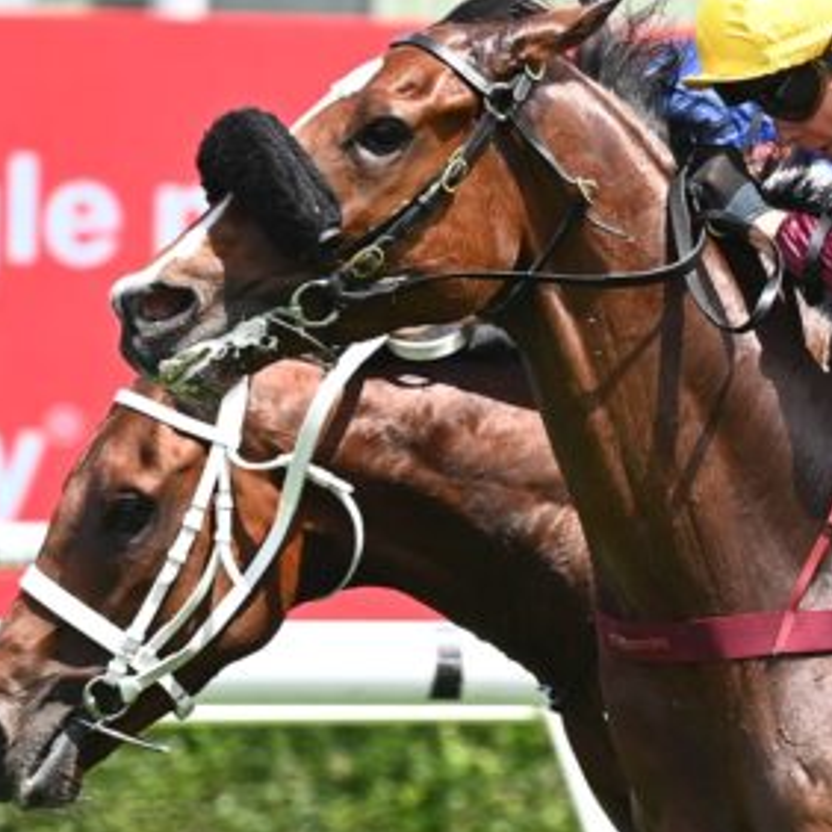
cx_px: 1263
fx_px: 19334
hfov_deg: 2.5
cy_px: 769
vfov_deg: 2.5
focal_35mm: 711
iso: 900
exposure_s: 1/1600
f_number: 5.3
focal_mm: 230
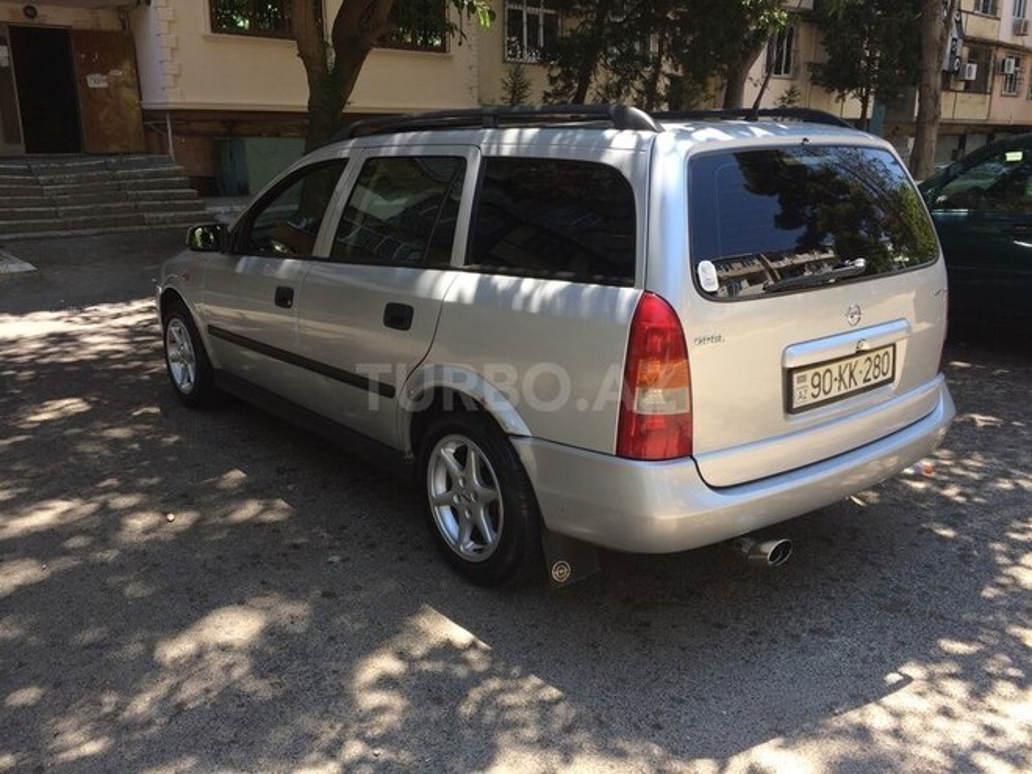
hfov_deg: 61.7
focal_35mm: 29
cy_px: 387
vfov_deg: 48.2
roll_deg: -0.9
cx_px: 516
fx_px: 865
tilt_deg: -16.5
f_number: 2.2
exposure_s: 1/261
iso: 32
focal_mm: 4.15
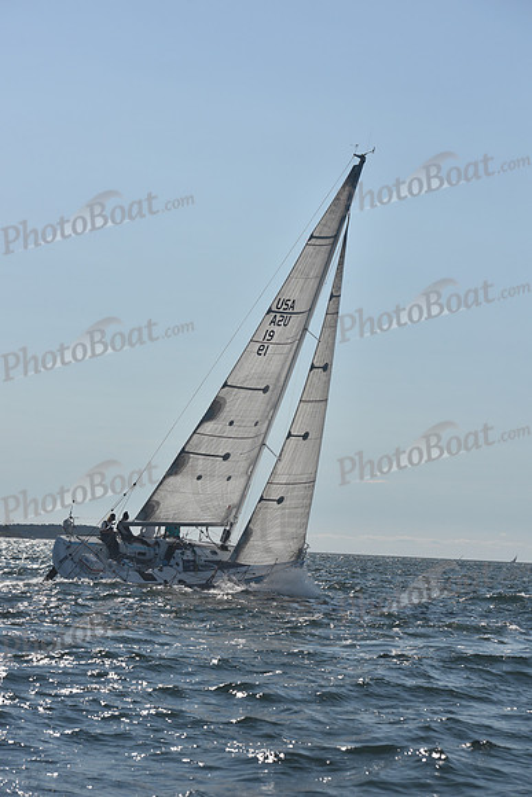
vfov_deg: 22.6
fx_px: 1994
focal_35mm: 90
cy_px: 398
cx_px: 266
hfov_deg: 15.2
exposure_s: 1/1250
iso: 250
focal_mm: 90
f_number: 7.1
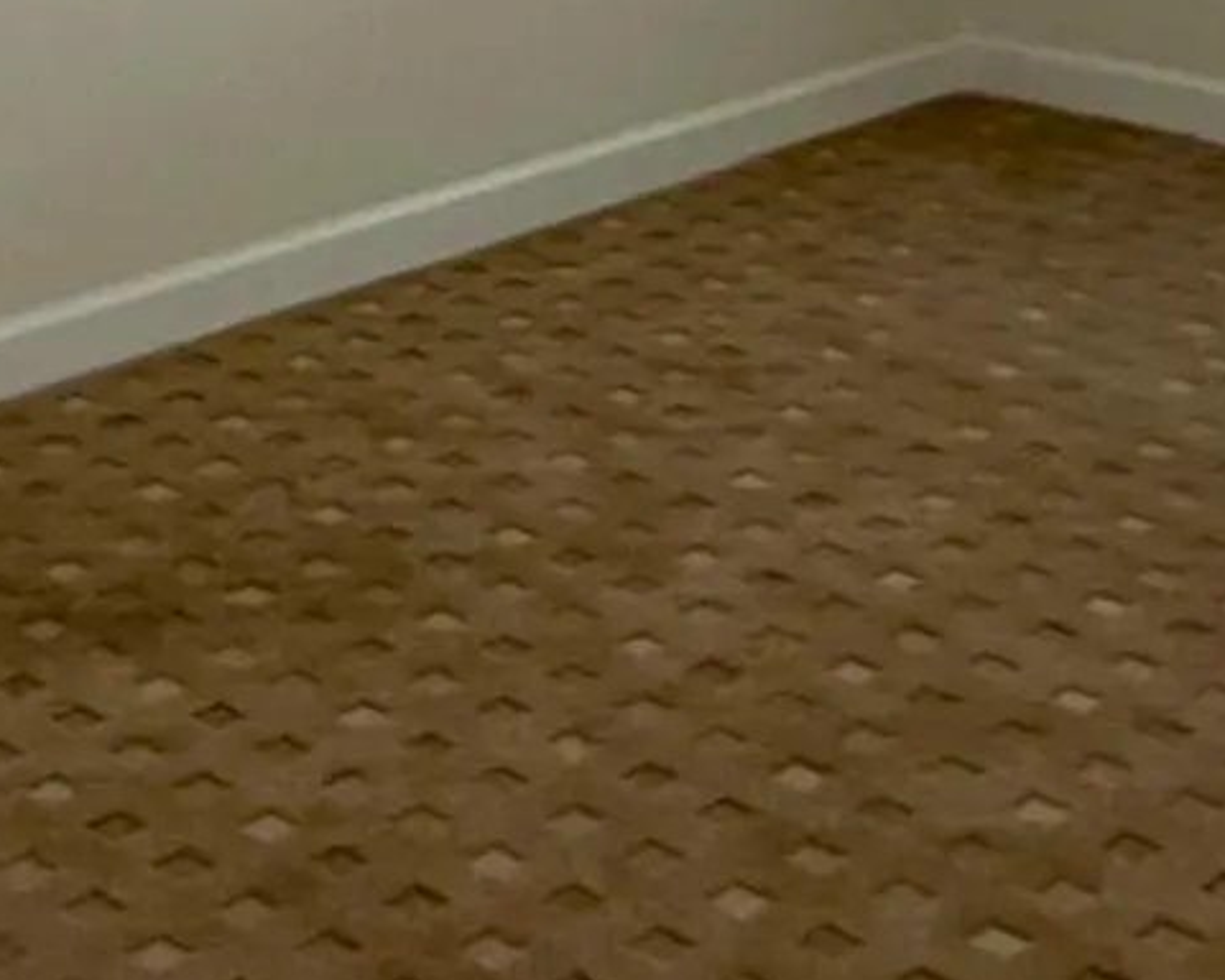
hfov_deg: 23.2
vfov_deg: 16.7
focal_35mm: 82
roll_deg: +1.2
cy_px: -577
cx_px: 475
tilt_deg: -1.4
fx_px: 2973
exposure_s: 1/99
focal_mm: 2.22
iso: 160
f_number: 2.2
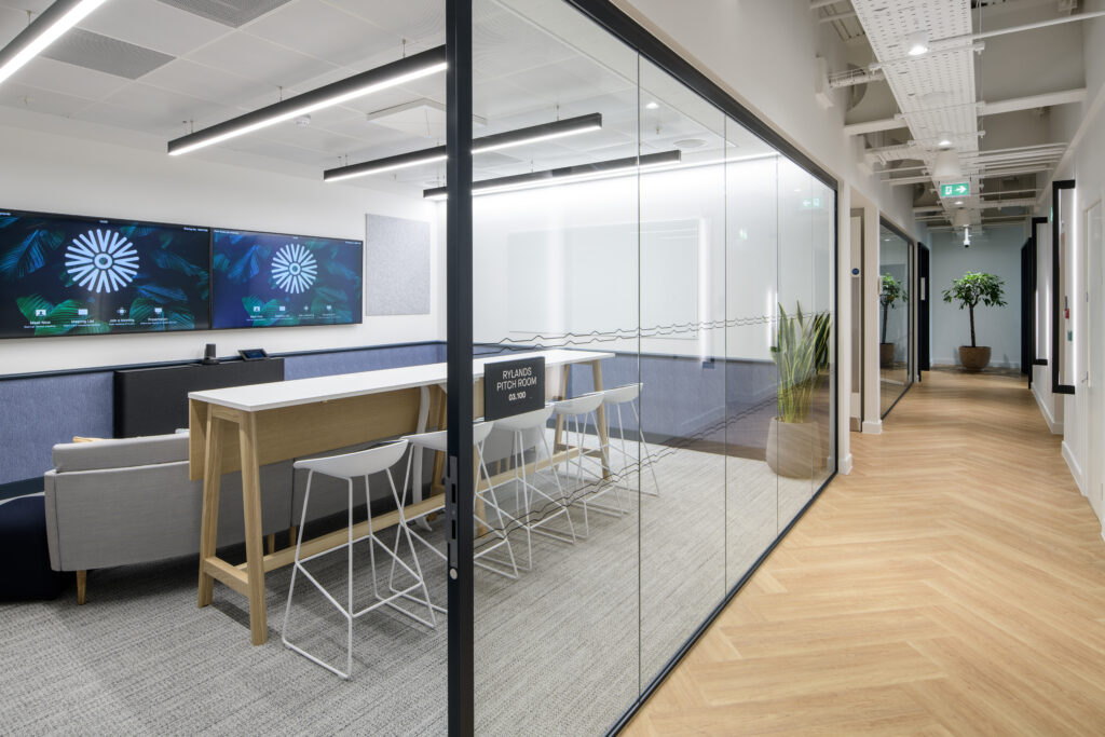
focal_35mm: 19
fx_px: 583
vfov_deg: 64.6
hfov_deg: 86.9
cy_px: 368
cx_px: 552
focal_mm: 19
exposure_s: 1/4
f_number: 10
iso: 160
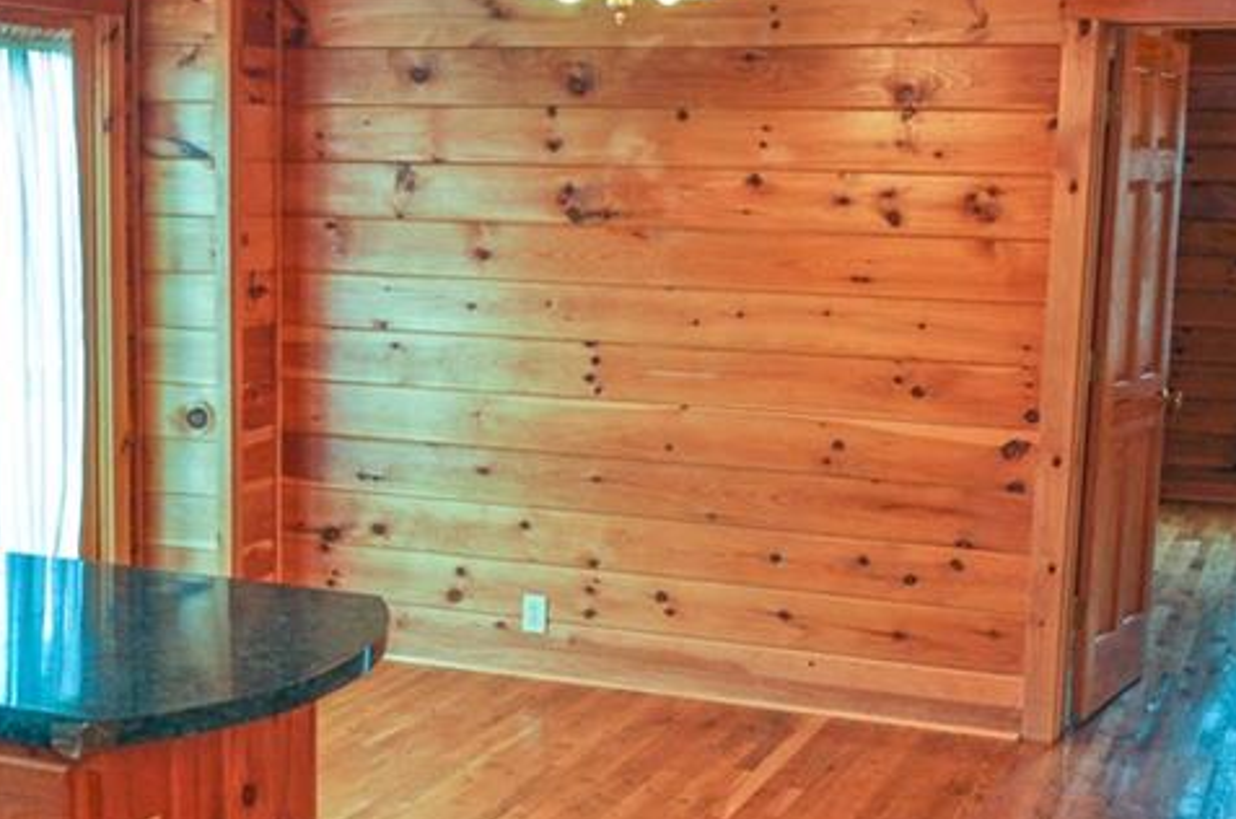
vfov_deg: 23.3
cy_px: 473
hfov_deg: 34.2
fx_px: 1987
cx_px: 415
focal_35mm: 58
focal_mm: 18
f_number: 4.5
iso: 400
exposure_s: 1/80
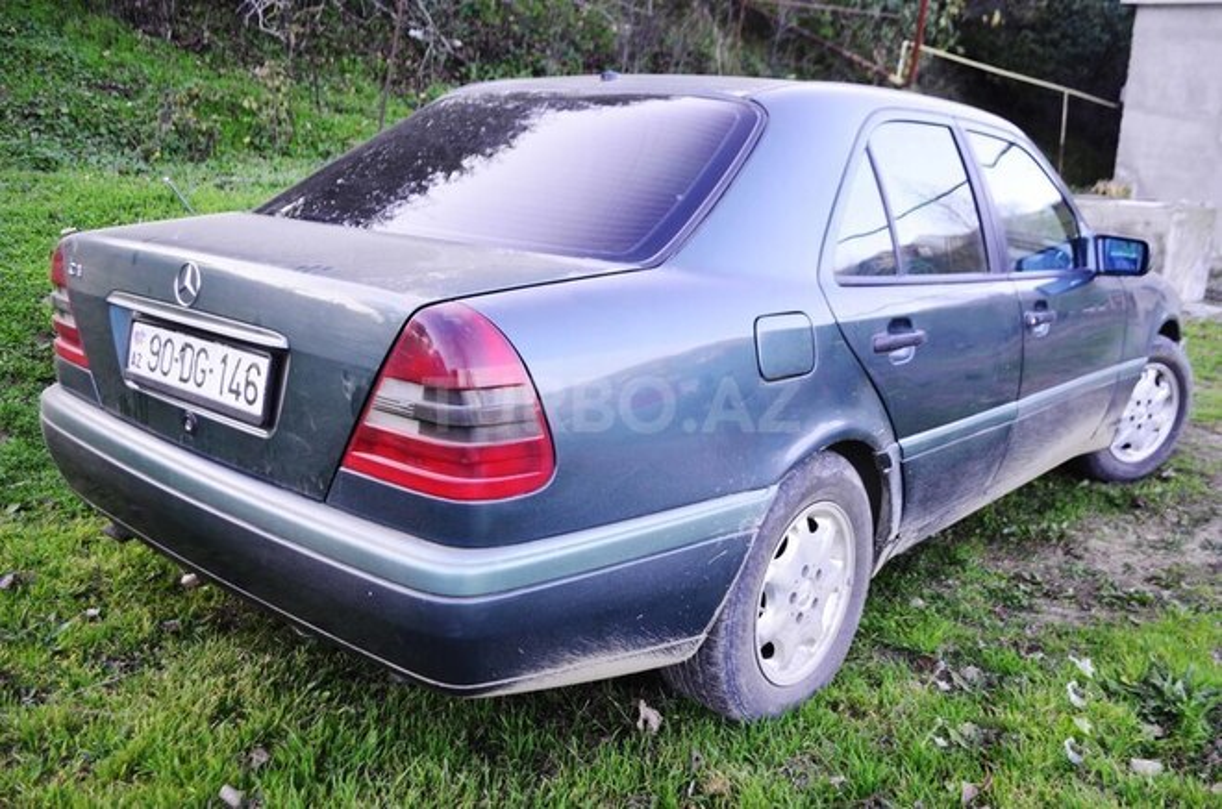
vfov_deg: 39.8
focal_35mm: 33
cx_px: 611
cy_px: 404
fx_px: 1118
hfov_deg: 57.3
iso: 250
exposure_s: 1/60
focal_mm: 22
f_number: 3.8
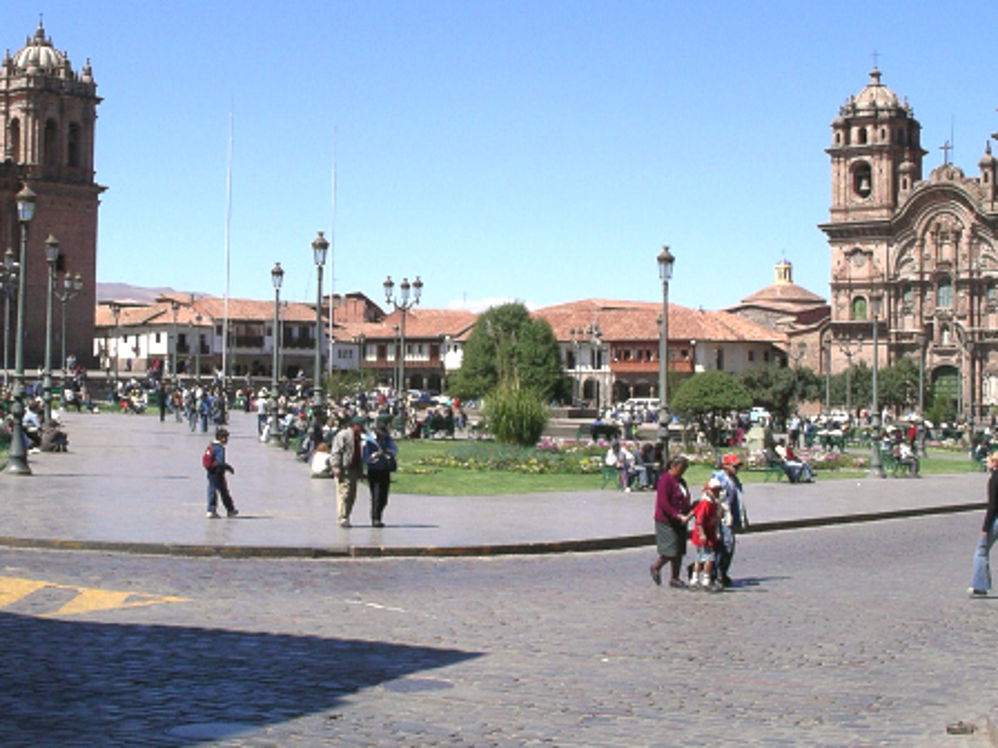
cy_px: 249
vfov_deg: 22.2
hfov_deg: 29.3
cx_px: 425
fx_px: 1903
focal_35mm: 66
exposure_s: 1/400
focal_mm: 7.8
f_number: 5.6
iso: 64
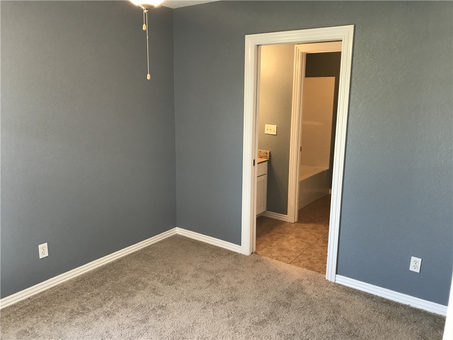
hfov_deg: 63.4
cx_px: 226
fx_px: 366
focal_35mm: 28
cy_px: 170
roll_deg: +0.2
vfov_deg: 49.7
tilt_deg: -11.9
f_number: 1.8
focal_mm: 3.99
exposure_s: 1/24
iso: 32
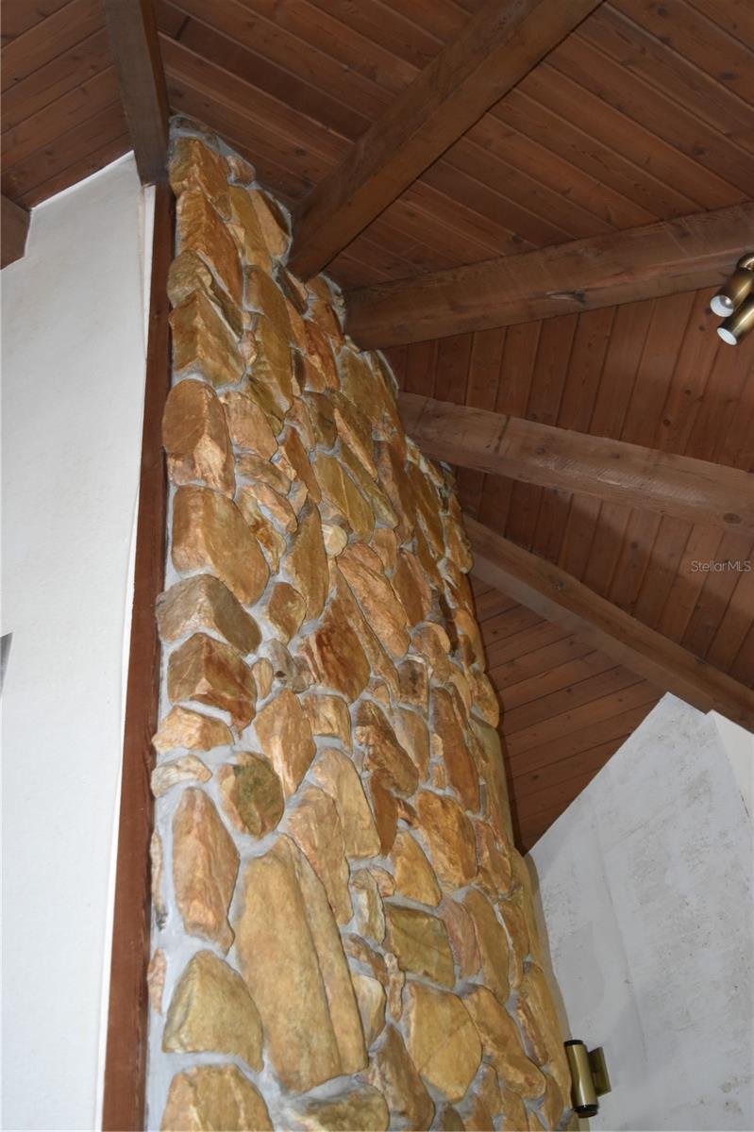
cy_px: 566
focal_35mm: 36
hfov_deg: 36.8
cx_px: 377
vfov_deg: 53.2
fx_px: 1132
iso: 1250
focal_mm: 24
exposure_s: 1/60
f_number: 4
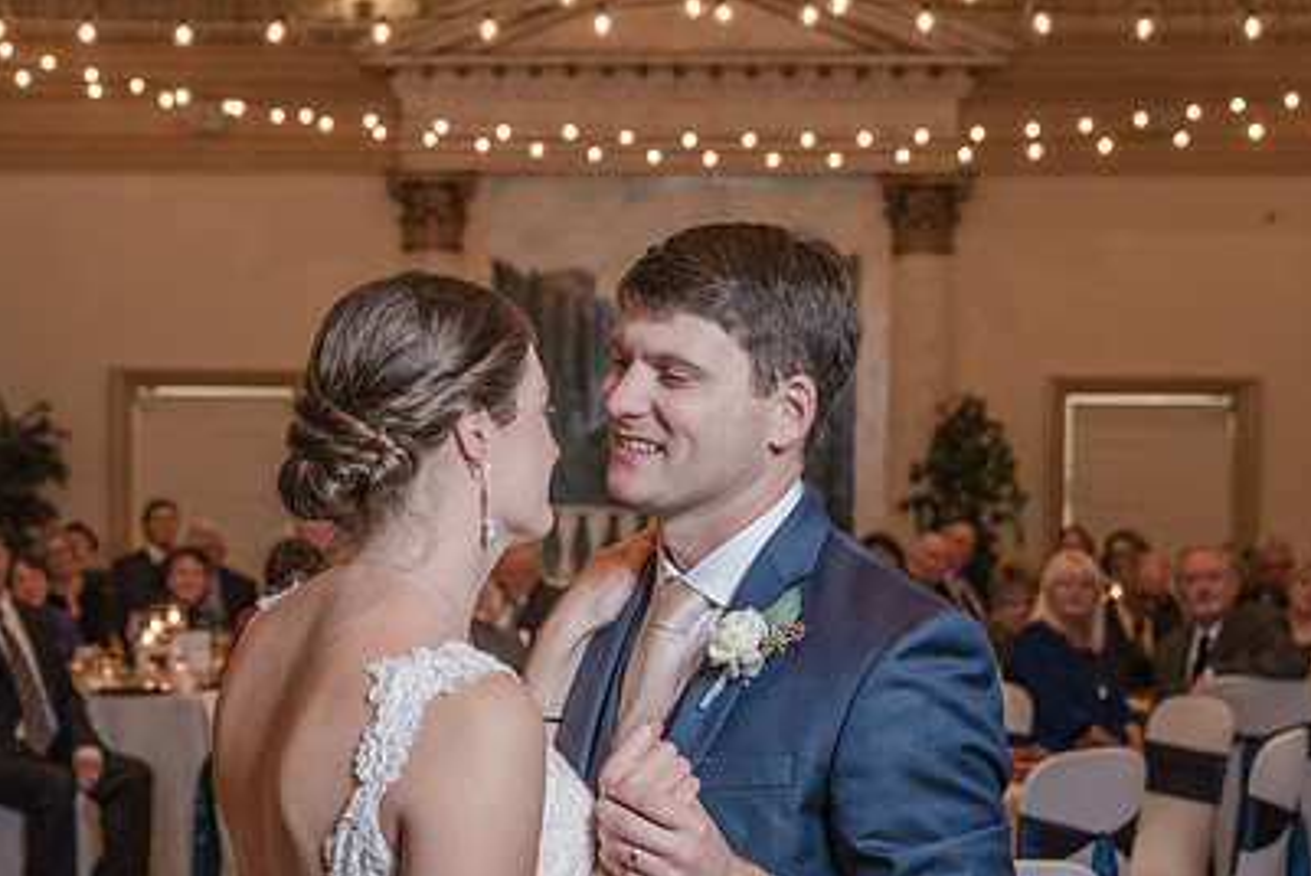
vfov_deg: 16.5
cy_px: 520
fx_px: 3025
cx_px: 455
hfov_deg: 24.4
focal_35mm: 83
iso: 2000
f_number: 4
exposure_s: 1/100
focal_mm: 46
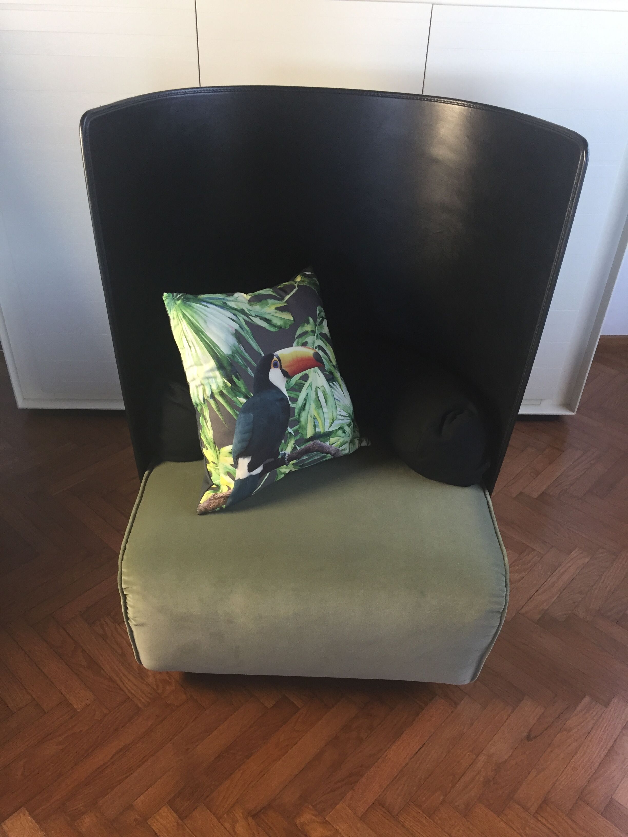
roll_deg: -2.5
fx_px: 701
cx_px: 314
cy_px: 418
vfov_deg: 61.7
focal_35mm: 29
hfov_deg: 48.2
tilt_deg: -36.7
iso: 80
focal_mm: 4.15
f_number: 2.2
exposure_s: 1/33
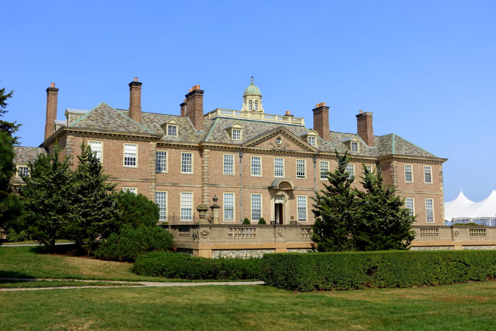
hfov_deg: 49.5
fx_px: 537
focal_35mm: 39
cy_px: 166
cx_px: 248
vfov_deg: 34.2
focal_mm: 14.3
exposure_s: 1/640
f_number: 5.6
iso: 125
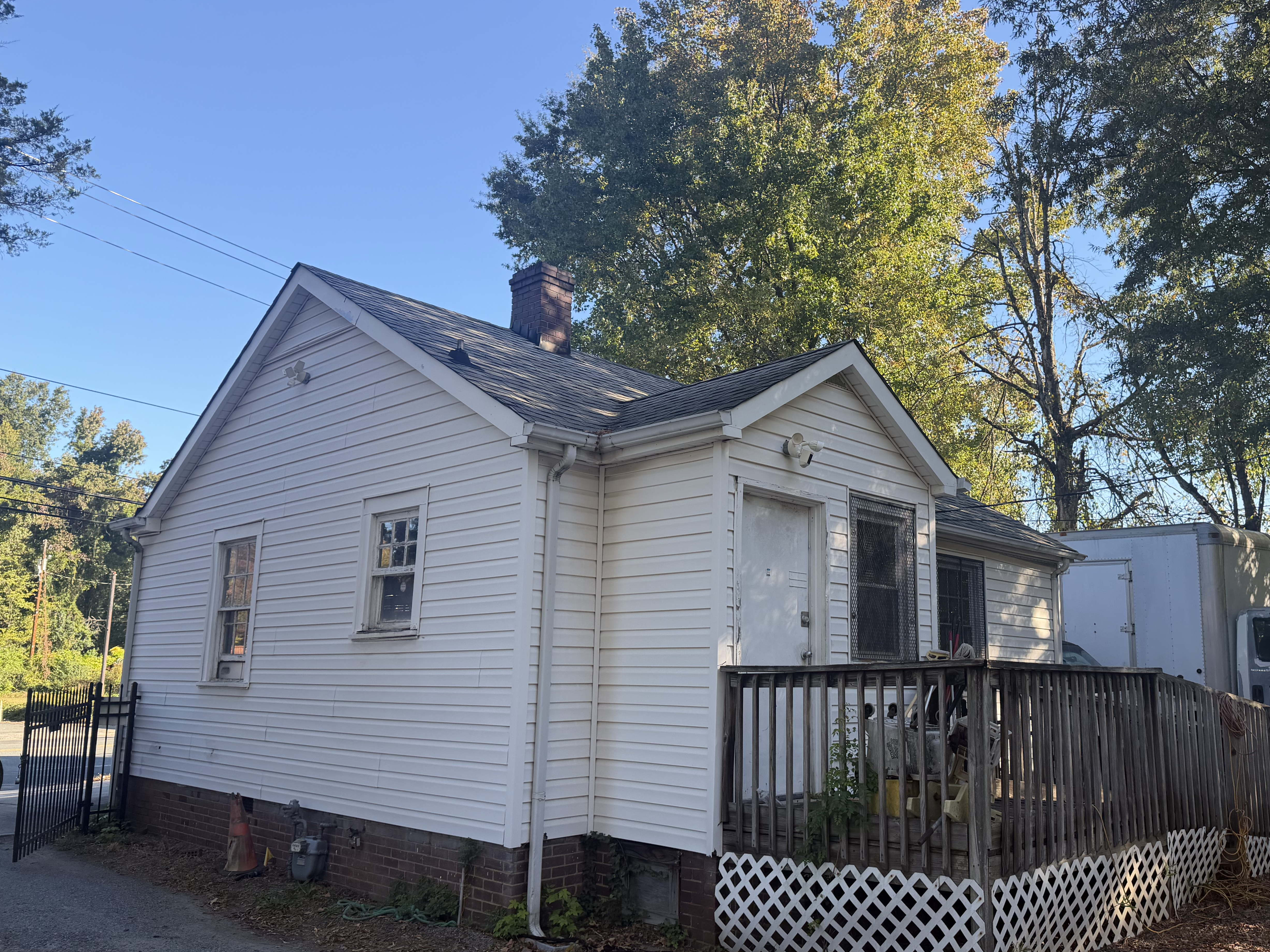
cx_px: 736
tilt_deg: +9.4
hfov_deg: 63.1
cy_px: 509
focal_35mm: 28
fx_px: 1027
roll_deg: -0.3
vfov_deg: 49.7
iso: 100
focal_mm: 6.76
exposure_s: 1/1005
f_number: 1.78
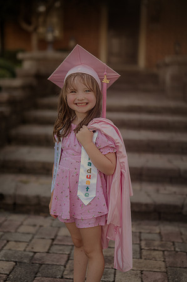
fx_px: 390
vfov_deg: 39.6
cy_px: 141
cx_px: 94
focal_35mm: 50
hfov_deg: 26.9
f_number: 2
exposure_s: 1/250
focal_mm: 50
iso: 80
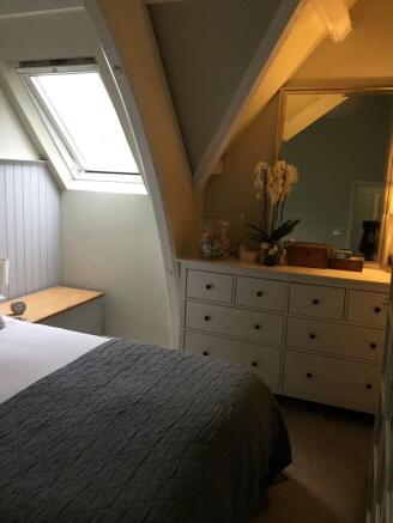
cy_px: 262
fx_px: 469
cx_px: 196
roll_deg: -2.5
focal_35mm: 31
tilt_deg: -10.4
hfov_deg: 45.5
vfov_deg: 58.3
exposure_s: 1/33
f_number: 2.4
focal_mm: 3.3
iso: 160
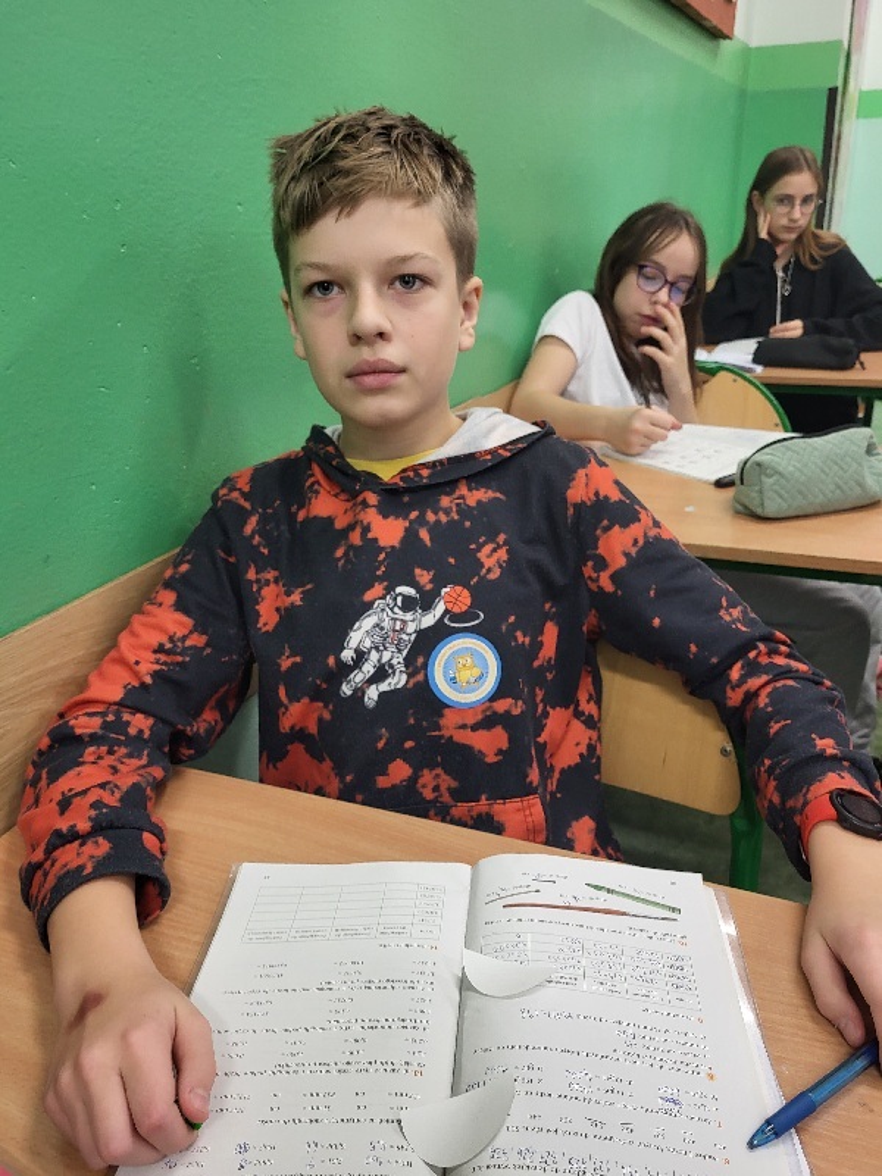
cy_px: 588
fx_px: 883
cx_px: 441
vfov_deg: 67.3
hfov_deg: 53.1
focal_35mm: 26
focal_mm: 5.4
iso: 200
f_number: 1.8
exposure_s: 1/50.3
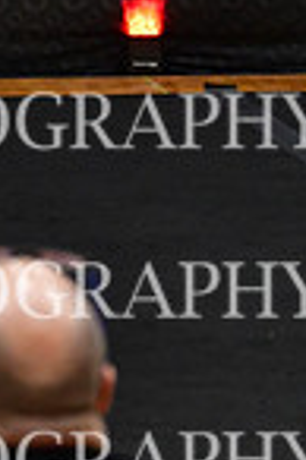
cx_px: -279
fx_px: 7987
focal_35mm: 625
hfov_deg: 2.2
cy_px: -302
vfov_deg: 3.3
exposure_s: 1/500
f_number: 4
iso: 4000
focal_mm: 105
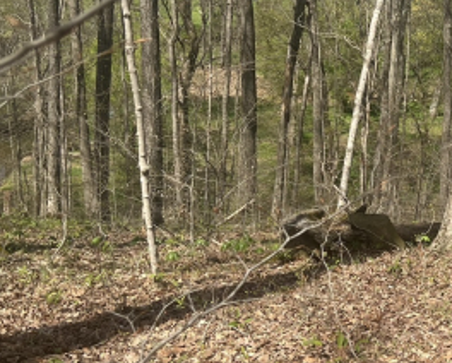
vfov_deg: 23.9
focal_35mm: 64
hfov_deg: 28.7
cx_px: 381
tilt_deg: -18.0
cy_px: 183
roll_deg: -5.4
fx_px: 857
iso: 50
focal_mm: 5.7
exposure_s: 1/2762
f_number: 1.5
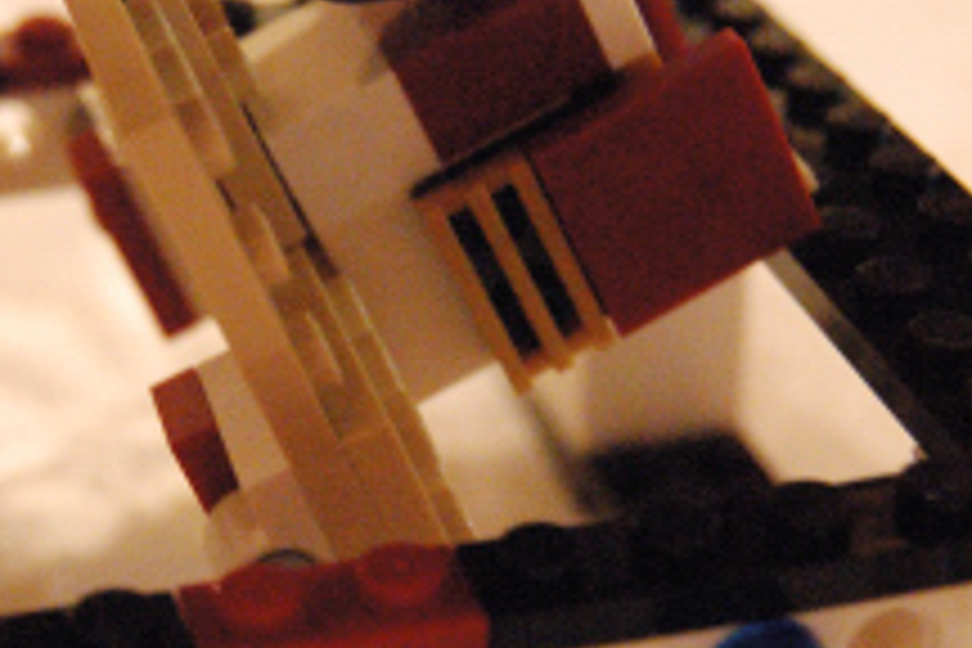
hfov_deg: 20.7
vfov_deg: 14.0
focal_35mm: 98
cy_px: 364
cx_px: 279
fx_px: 2646
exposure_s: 1/50
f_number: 3.8
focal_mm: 22
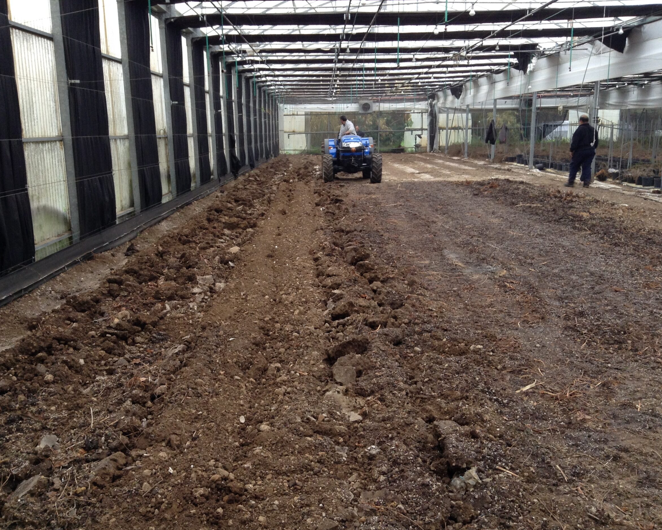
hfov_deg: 51.5
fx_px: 686
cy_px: 269
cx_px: 311
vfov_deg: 42.2
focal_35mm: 35
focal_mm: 3.3
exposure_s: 1/24
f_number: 2.4
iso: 50
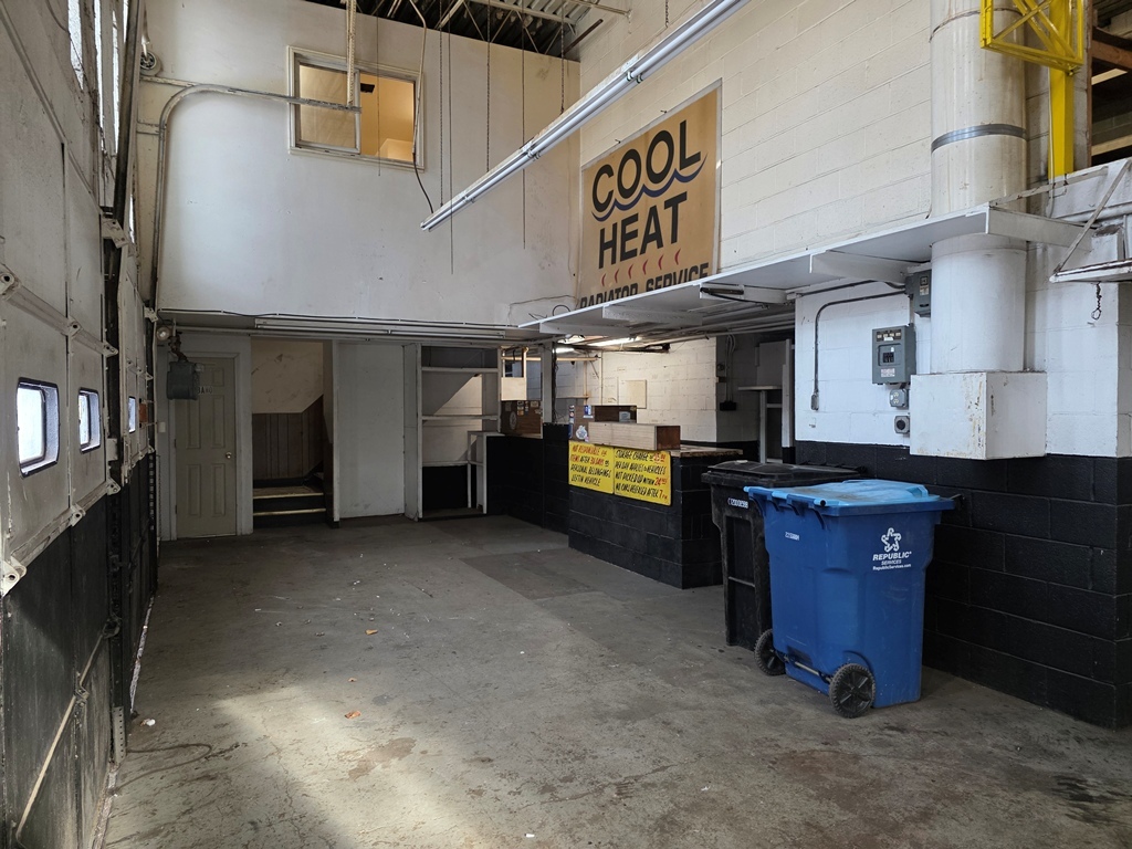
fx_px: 752
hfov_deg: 73.9
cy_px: 424
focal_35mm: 23
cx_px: 566
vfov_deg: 58.9
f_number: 1.7
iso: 320
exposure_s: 1/120
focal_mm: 6.3
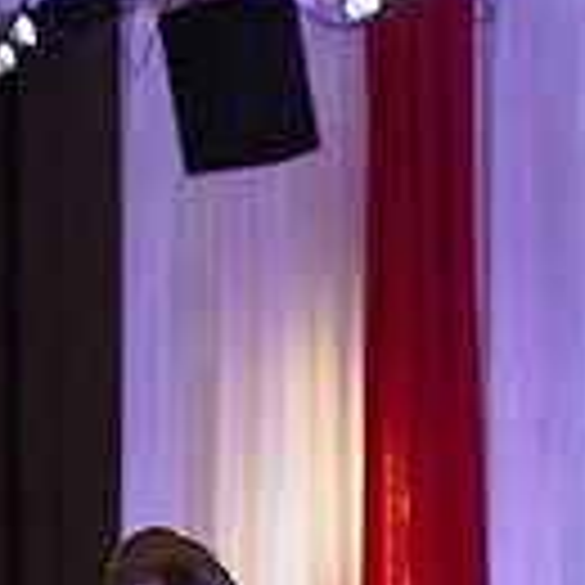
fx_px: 5946
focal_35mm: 311
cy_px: 1040
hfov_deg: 5.6
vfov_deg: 5.5
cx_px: -38
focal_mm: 82
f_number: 5
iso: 1250
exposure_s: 1/125
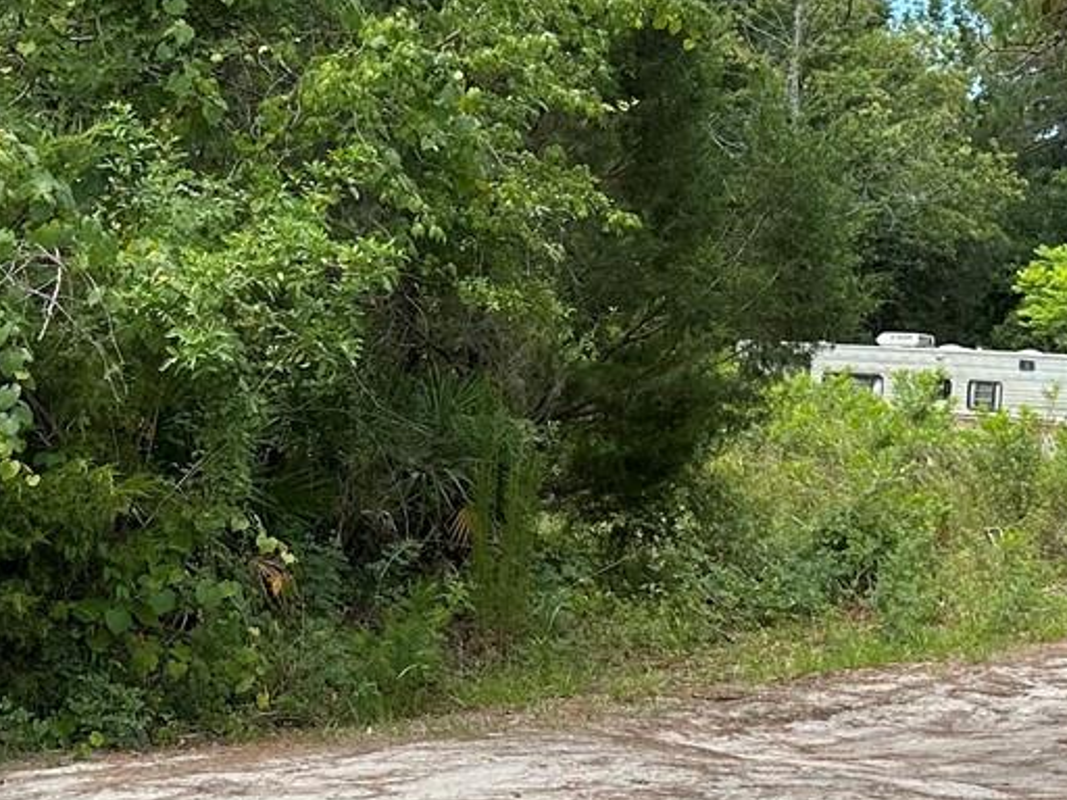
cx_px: 825
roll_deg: -1.6
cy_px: 279
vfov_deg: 19.6
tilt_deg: +3.2
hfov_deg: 25.6
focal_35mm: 75
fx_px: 2312
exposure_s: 1/1412
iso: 80
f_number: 1.78
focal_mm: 6.86
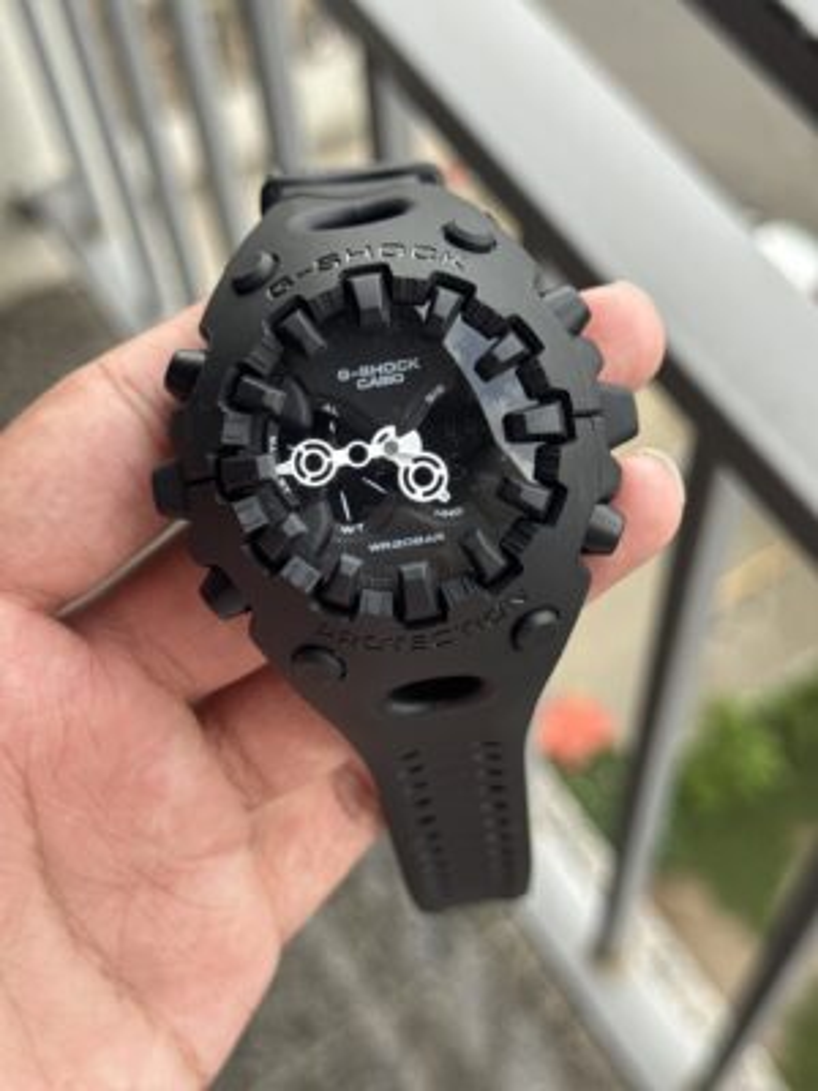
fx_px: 1512
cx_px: 409
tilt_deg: -60.0
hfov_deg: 30.3
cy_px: 546
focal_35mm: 48
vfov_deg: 39.7
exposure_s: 1/540
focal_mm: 6.76
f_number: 1.78
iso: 64
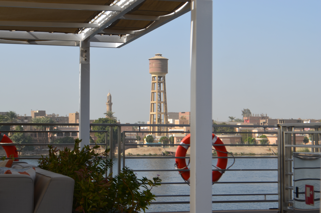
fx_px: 734
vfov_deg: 16.5
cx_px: 160
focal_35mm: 82
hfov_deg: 24.7
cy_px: 106
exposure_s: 1/160
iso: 100
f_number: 11
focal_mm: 55
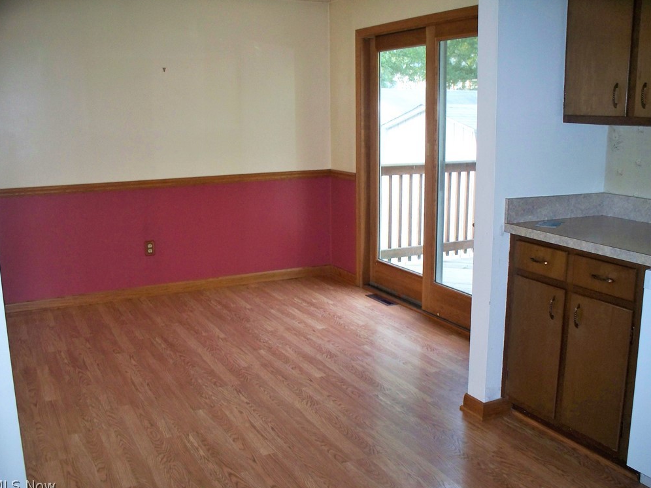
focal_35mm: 37
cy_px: 246
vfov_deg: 38.7
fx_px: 696
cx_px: 322
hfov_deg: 50.1
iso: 200
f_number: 2.8
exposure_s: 1/50
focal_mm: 7.54
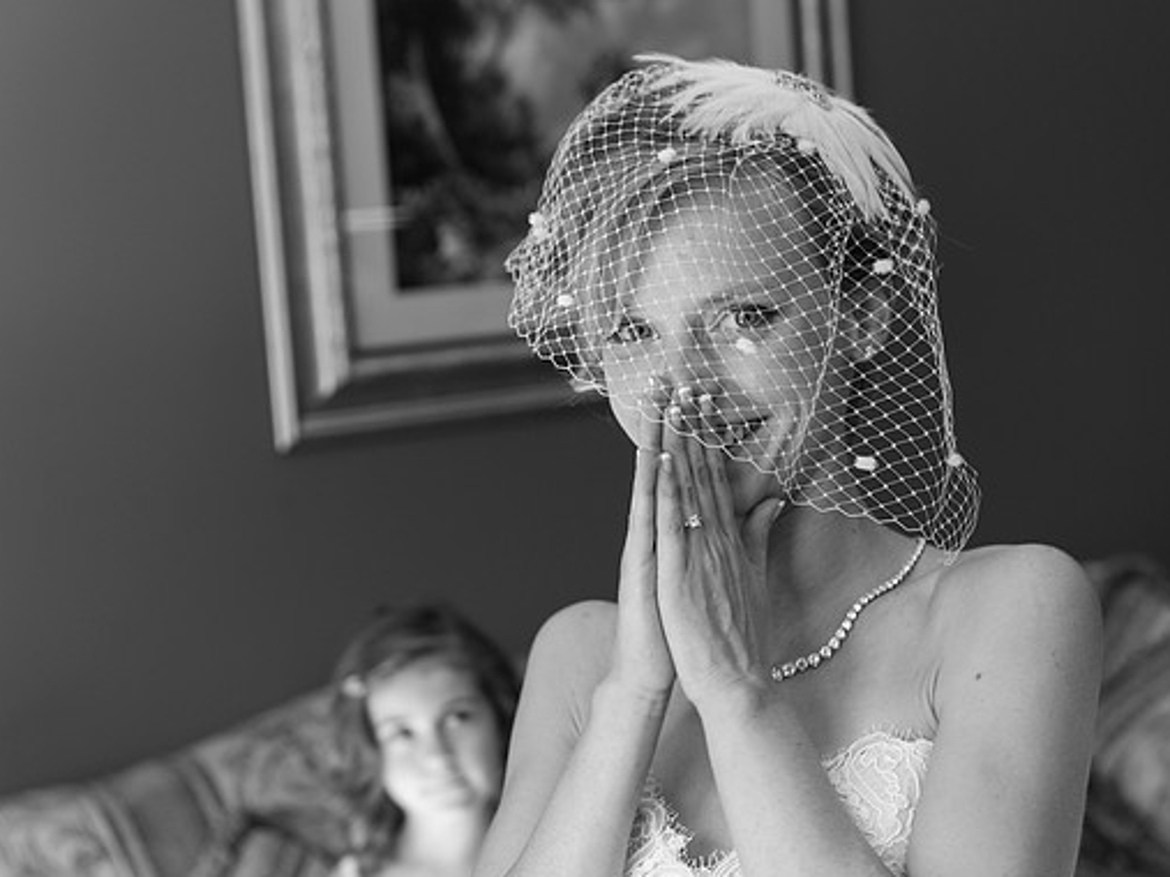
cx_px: 635
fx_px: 2602
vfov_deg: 19.1
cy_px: 443
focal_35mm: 77
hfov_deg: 25.3
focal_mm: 70
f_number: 4.5
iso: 400
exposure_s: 1/60
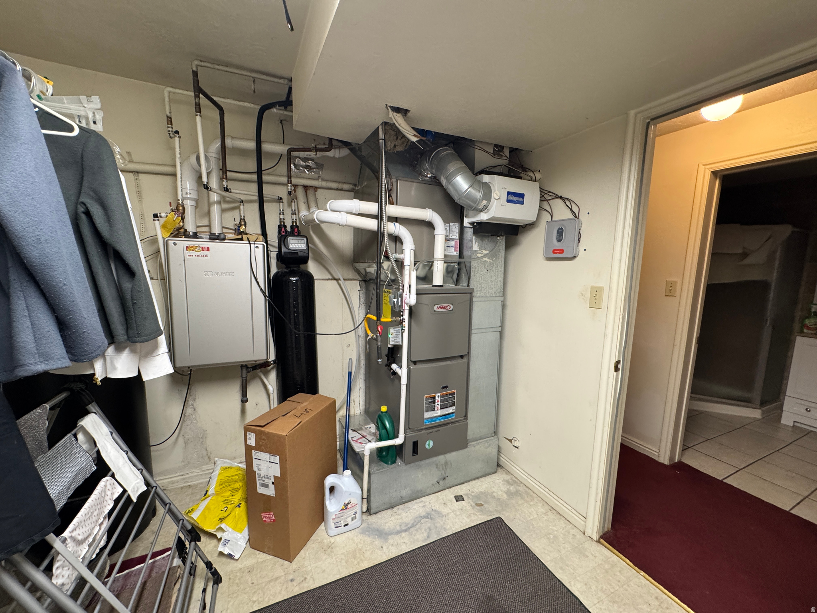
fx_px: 330
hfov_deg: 102.1
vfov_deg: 85.7
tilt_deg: -7.1
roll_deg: -2.0
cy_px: 306
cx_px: 408
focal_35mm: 14
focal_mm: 2.22
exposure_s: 1/120
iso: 320
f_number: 2.2
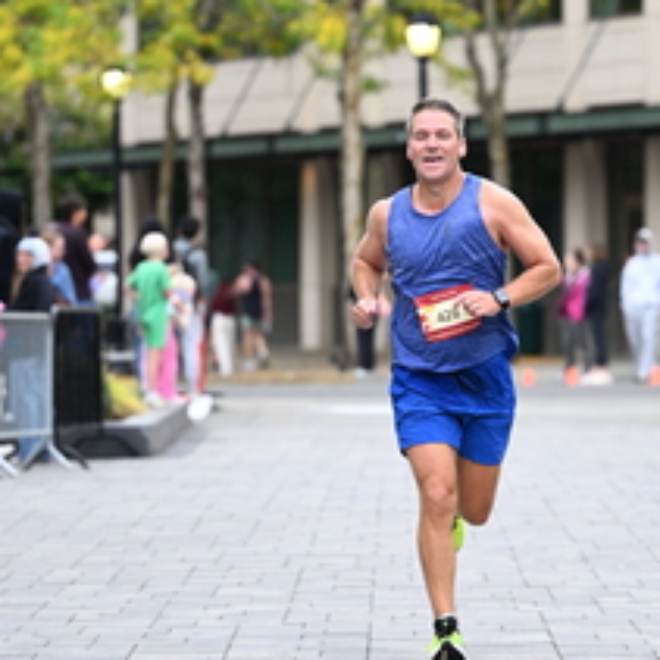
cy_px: 291
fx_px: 5975
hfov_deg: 6.3
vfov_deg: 6.3
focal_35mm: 277
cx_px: 461
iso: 1000
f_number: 2.8
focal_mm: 125
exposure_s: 1/1600
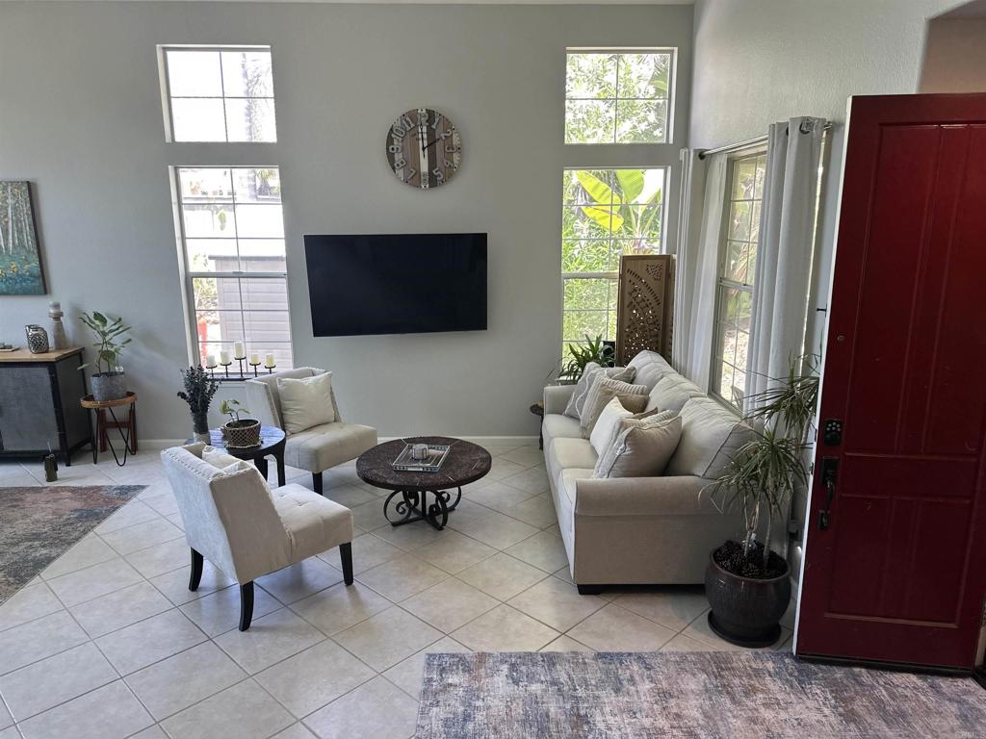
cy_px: 370
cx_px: 493
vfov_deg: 56.8
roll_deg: +0.2
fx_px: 684
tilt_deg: -12.1
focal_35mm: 24
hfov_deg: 71.6
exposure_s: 1/120
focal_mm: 6.86
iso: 100
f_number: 1.78
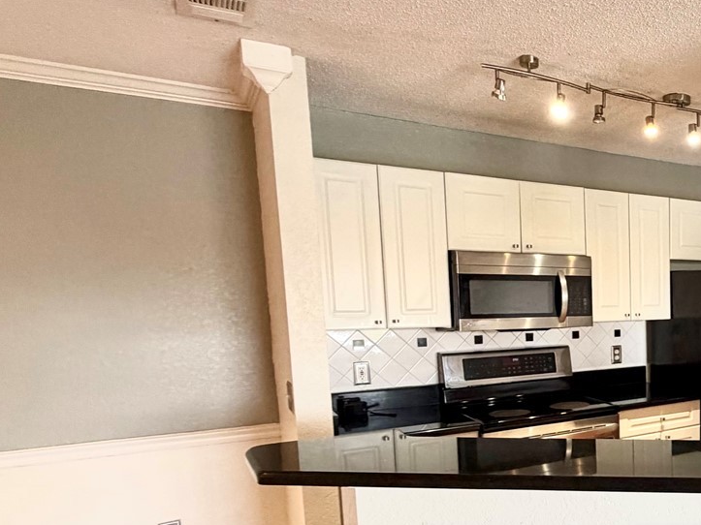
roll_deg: +0.9
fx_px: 628
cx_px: 690
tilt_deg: -8.0
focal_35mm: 31
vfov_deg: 44.4
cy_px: 374
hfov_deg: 48.7
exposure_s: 1/120
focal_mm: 2.22
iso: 320
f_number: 2.2
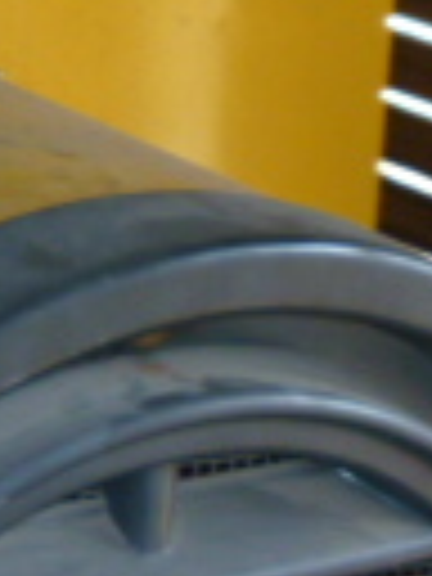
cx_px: -585
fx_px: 2413
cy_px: -212
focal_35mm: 145
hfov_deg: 9.2
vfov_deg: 13.1
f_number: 3.3
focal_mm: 5.2
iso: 125
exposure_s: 1/30
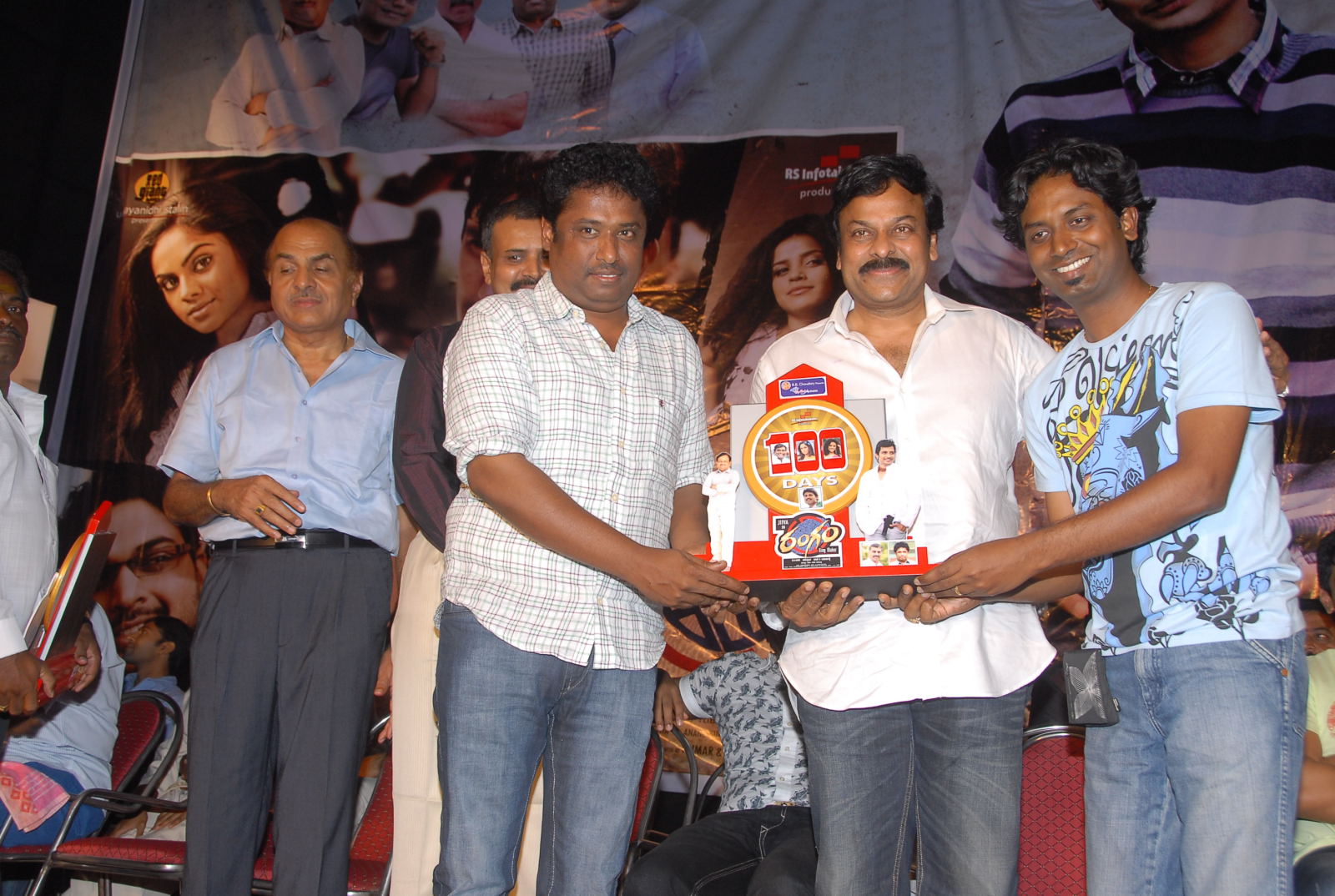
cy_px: 448
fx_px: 1338
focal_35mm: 36
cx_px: 668
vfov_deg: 37.0
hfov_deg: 53.0
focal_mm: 24
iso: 320
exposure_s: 1/125
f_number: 5.6
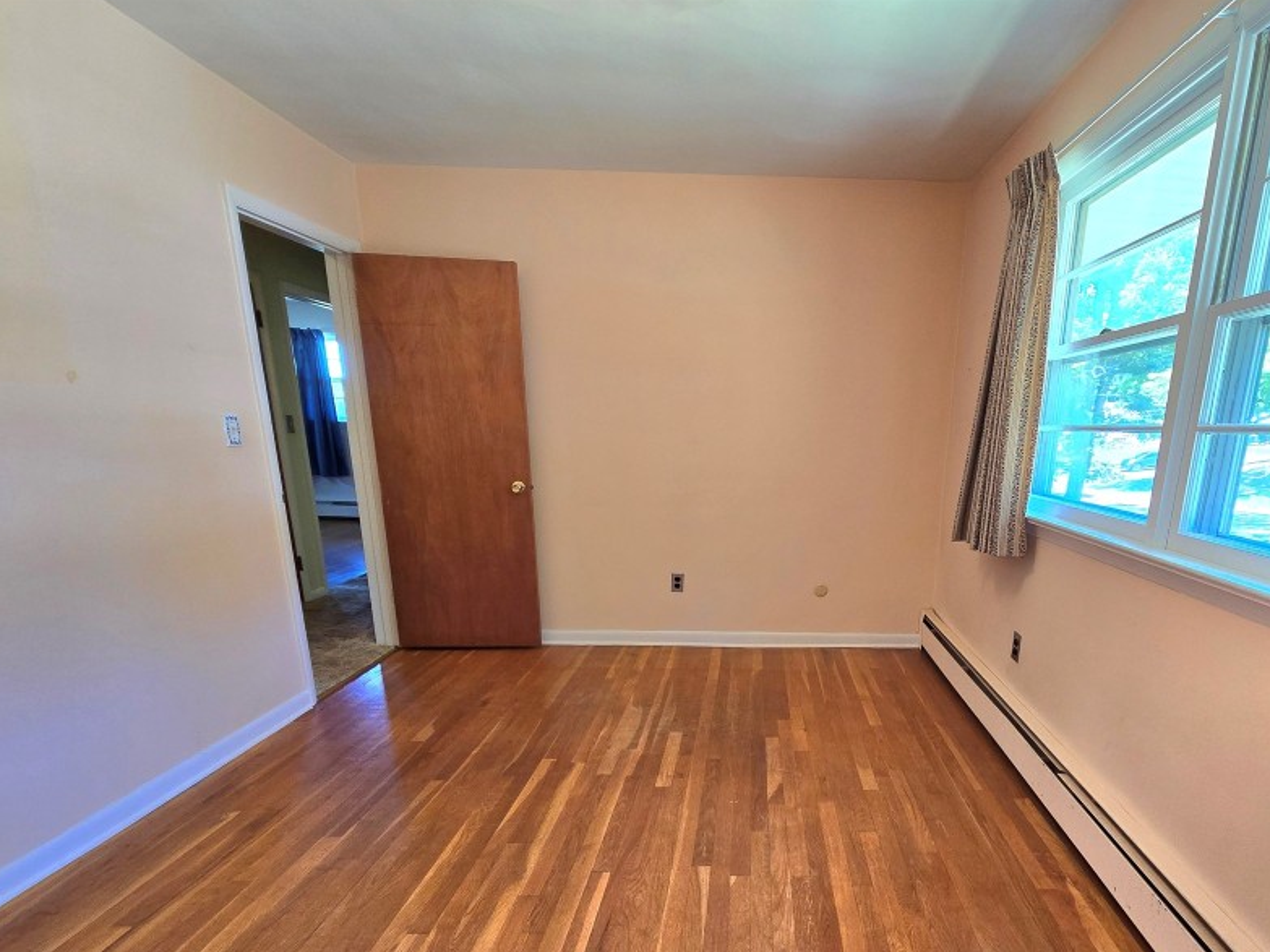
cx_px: 779
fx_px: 624
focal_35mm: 17
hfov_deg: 89.5
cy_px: 615
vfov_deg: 73.0
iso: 100
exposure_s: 1/60.2
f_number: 2.2
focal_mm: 2.2
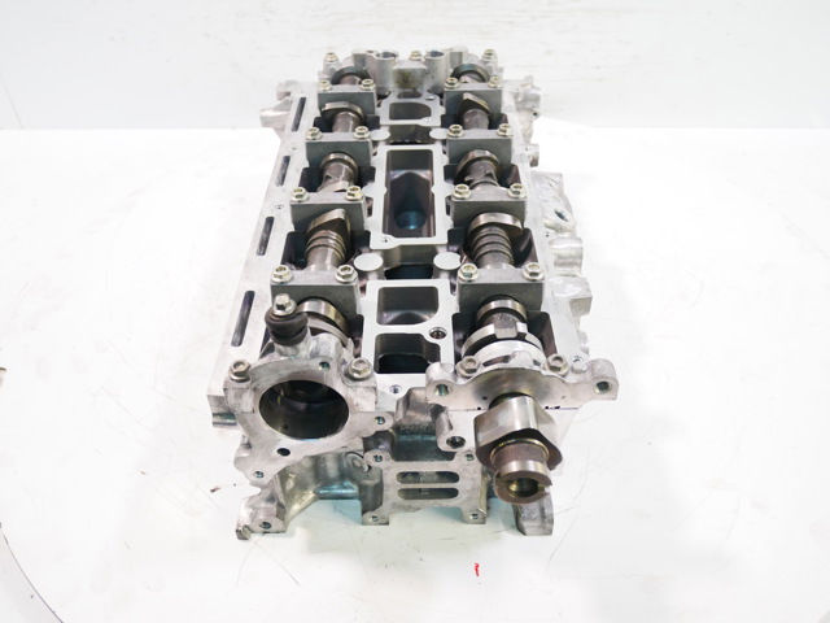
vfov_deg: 46.8
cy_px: 312
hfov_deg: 60.0
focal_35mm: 30
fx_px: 719
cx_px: 415
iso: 1000
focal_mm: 15
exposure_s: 1/60
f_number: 3.8
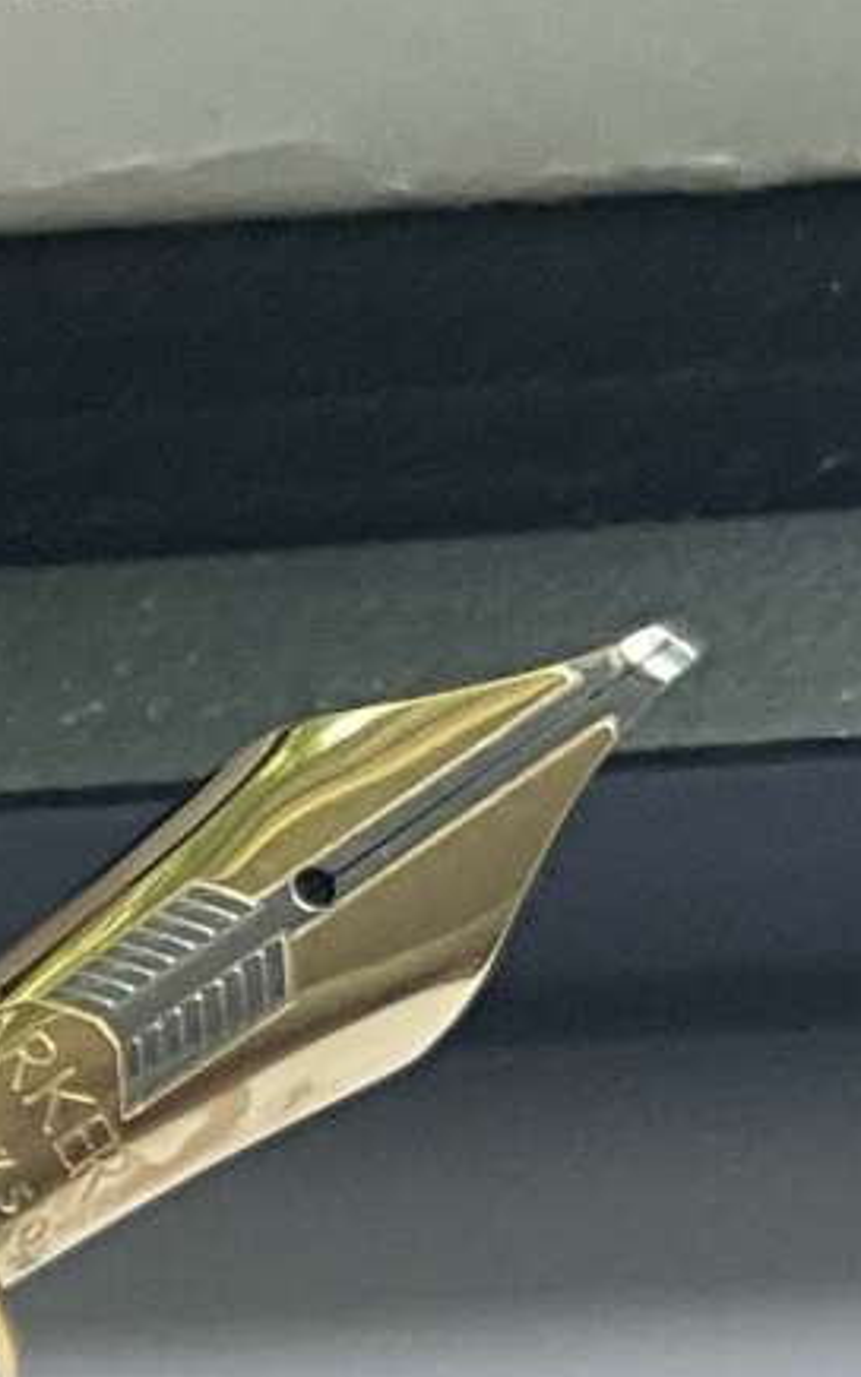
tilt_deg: -53.7
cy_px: 1912
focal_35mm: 181
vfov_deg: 11.2
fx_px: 6793
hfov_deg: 6.8
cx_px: -1285
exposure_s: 1/122
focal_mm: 3
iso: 32
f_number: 1.8
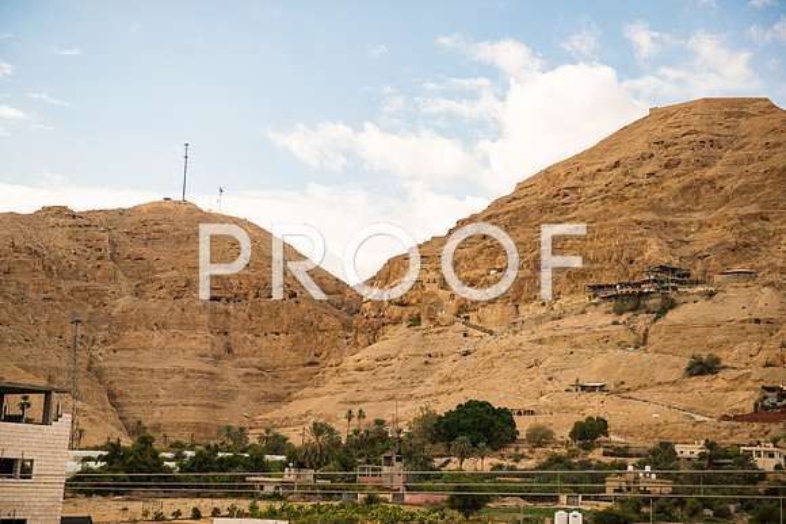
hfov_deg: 36.2
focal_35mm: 55
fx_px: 1201
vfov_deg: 24.6
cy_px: 262
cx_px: 393
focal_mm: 55
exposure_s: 1/2500
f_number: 2.8
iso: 200
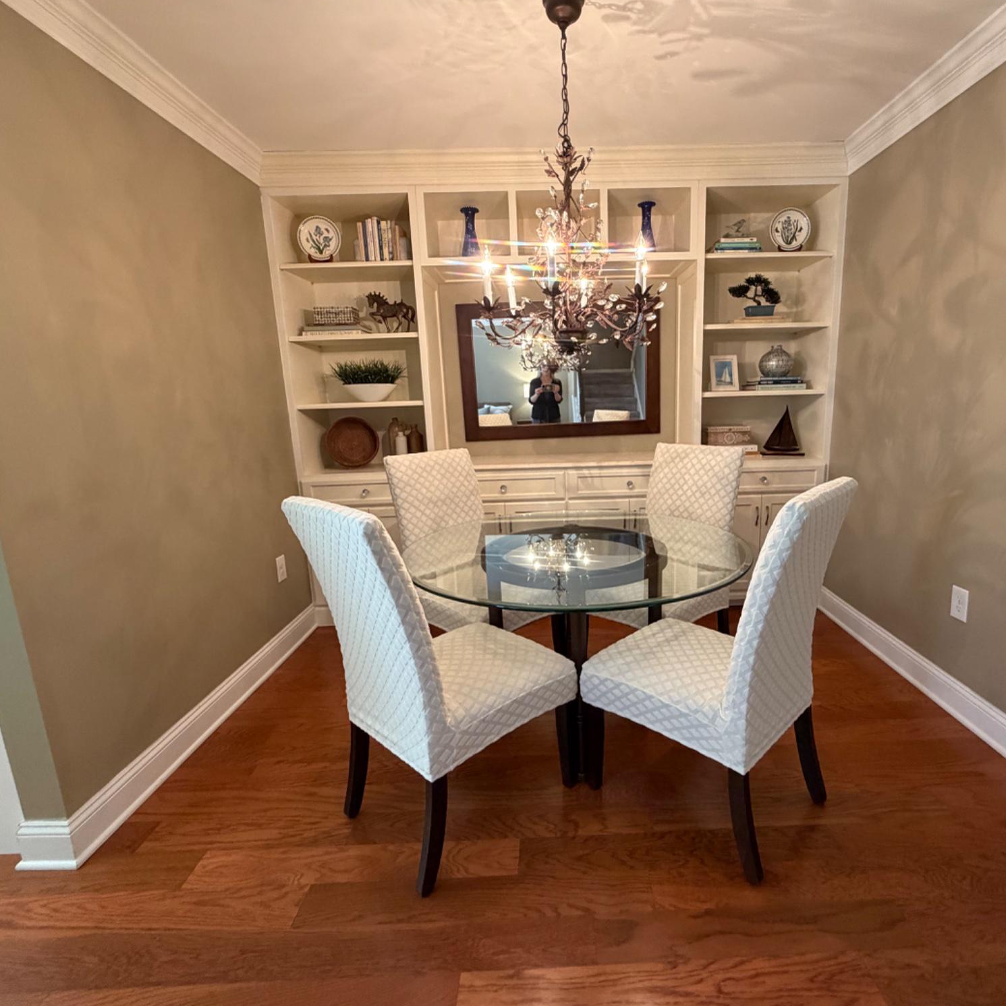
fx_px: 559
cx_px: 567
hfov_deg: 83.6
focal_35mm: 17
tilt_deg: -11.7
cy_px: 502
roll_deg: +2.7
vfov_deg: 84.0
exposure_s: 1/60
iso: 320
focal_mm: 2.22
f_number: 2.2
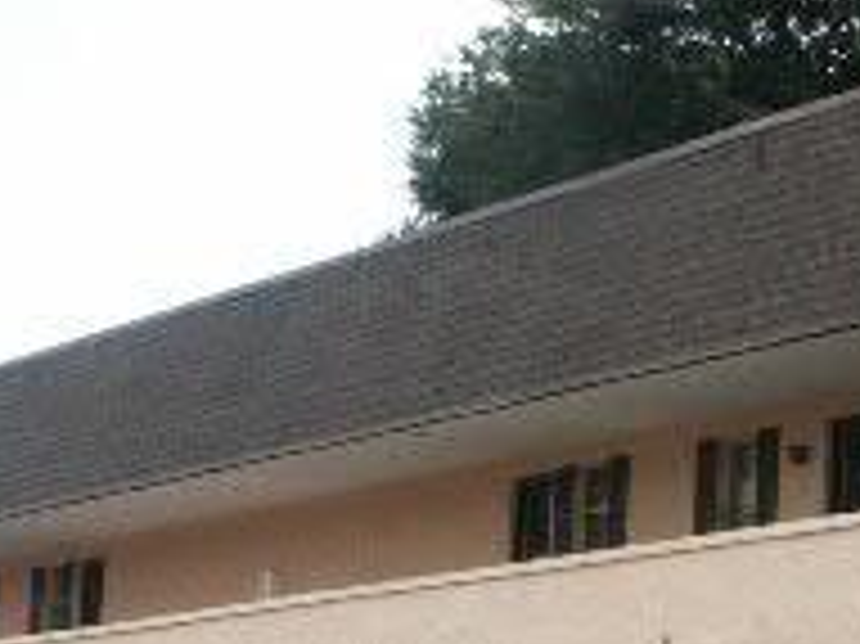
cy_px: 459
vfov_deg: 11.9
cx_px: 923
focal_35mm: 124
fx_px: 3079
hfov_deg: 15.5
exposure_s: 1/180
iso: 100
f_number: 5.6
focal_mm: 9.66
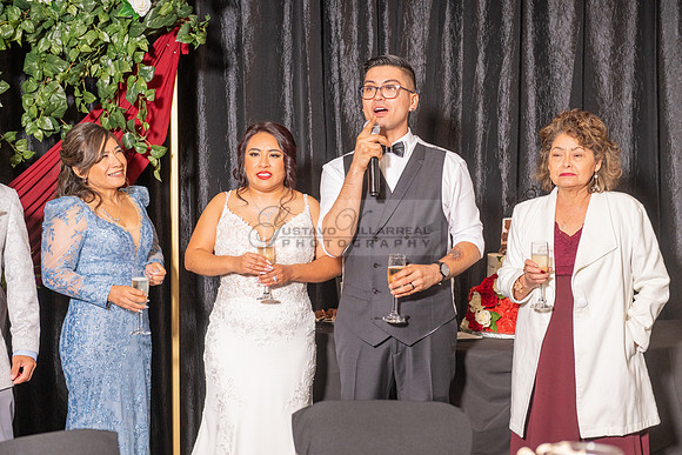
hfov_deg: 28.8
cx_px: 341
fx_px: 1326
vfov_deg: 19.5
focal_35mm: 70
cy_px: 228
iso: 800
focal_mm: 70
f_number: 4.5
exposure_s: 1/200
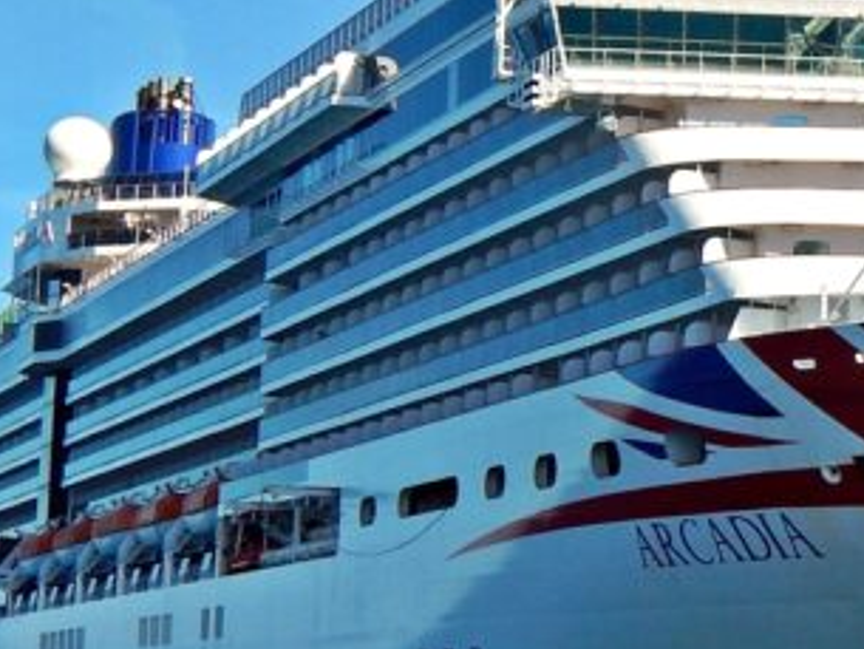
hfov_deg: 21.7
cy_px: 360
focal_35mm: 88
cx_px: 807
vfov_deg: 16.8
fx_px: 2197
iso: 125
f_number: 6.7
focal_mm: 6.1
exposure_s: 1/500
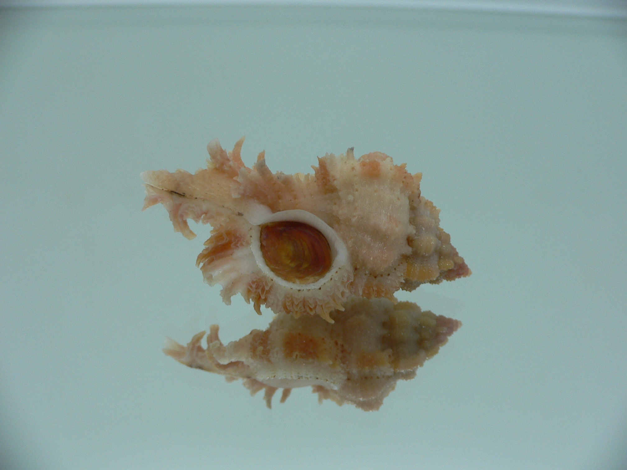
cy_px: 235
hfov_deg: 52.6
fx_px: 634
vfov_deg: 40.7
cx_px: 314
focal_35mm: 35
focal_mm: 4.6
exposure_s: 1/60
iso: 80
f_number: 2.8
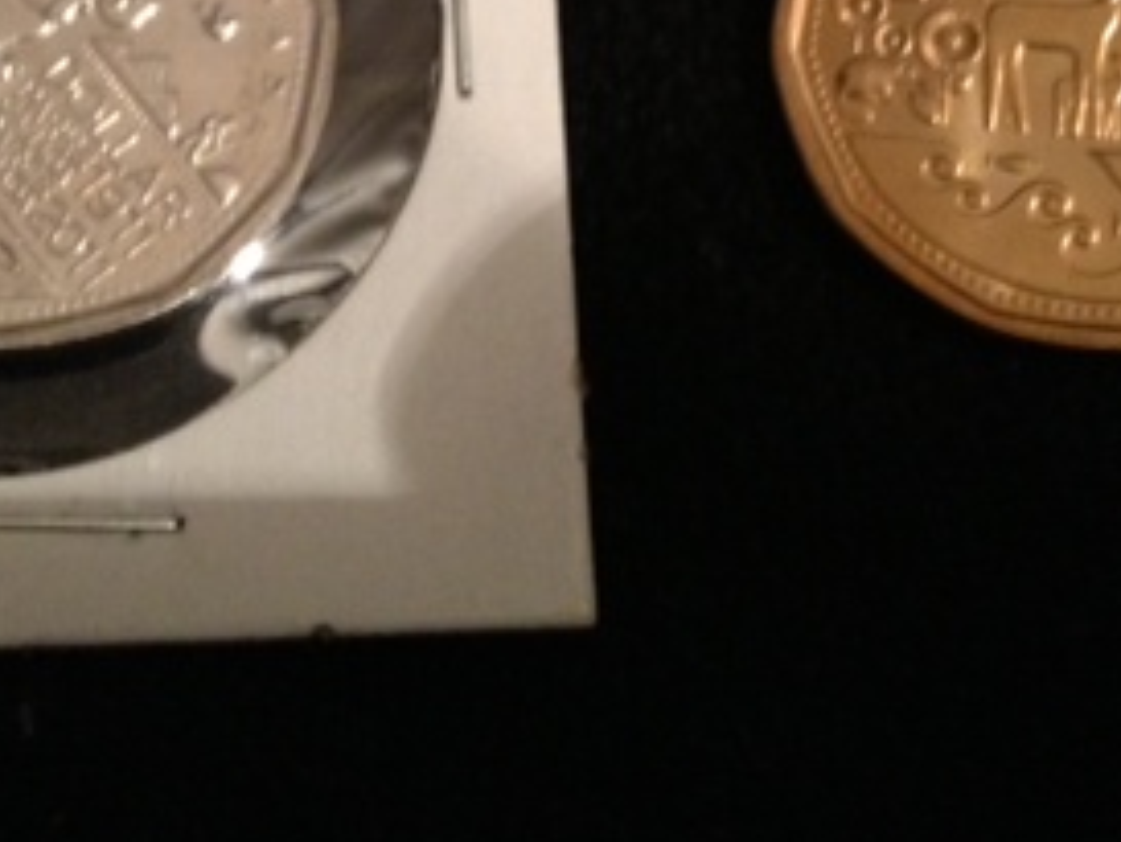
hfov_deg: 23.8
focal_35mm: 82
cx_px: 493
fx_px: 2657
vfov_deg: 17.4
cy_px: -86
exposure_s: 1/20
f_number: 2.4
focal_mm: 4.28
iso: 400
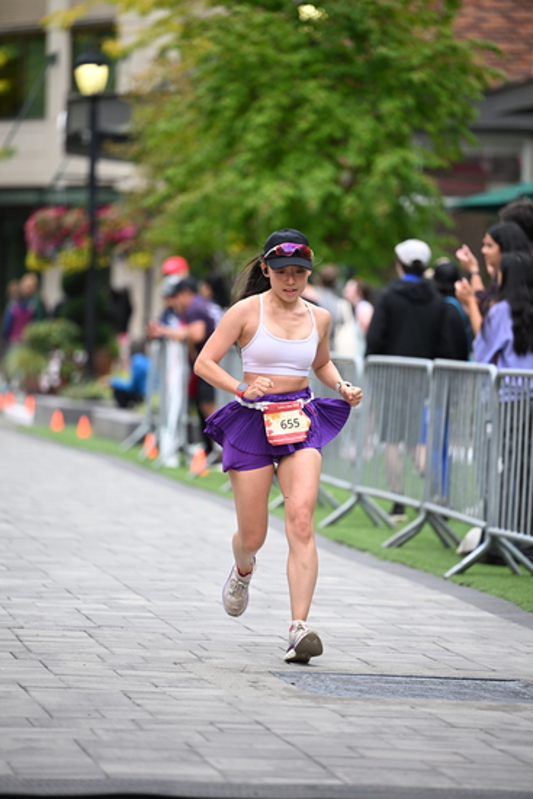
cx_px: 266
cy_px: 400
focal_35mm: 180
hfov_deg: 7.6
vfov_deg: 11.4
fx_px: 3995
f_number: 2.8
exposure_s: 1/2000
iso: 800
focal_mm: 180
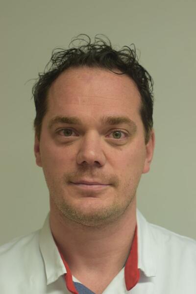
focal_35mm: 75
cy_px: 147
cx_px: 98
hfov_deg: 18.2
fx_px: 612
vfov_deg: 27.0
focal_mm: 50
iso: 400
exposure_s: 1/60
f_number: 2.8
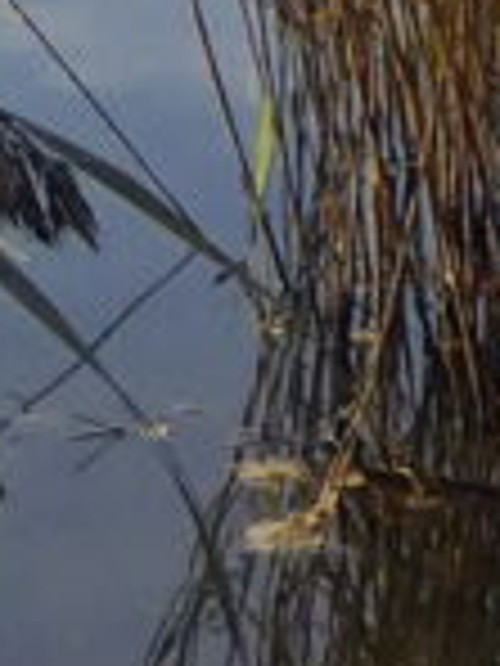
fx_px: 2658
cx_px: -374
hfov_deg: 10.2
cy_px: -927
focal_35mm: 138
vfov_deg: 11.7
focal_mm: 3.6
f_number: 2.8
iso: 80
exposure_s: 1/1300
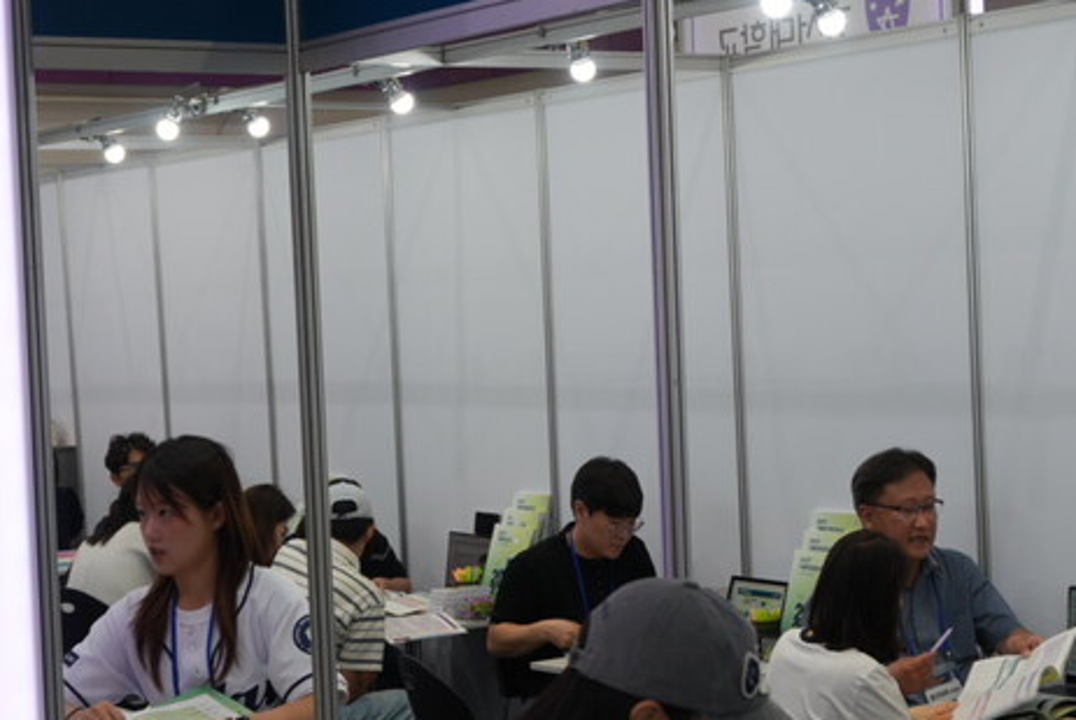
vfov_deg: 17.8
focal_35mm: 77
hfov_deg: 26.3
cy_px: 358
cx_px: 597
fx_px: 2304
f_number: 4
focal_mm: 22
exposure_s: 1/40
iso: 125
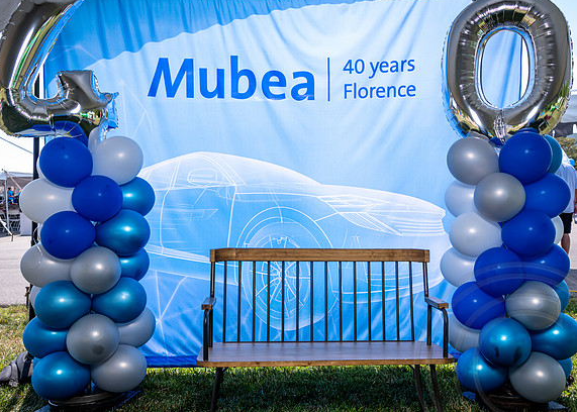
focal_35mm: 42
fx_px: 688
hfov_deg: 45.5
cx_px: 303
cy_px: 205
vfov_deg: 33.3
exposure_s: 1/250
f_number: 5.6
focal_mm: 38
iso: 200
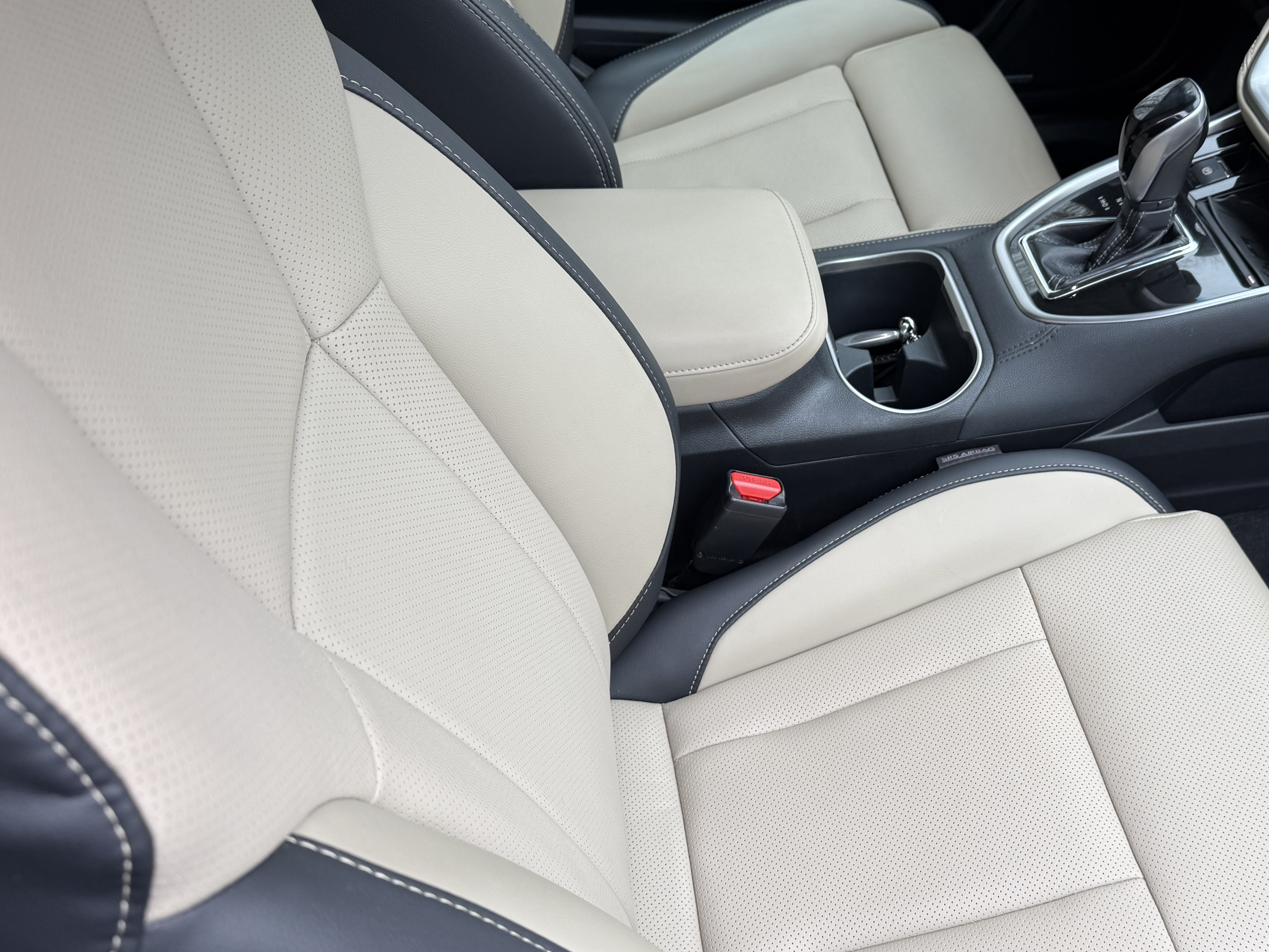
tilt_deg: -52.6
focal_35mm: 33
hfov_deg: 54.6
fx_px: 1210
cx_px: 813
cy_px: 577
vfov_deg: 42.7
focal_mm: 6.76
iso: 64
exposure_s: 1/121
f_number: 1.78
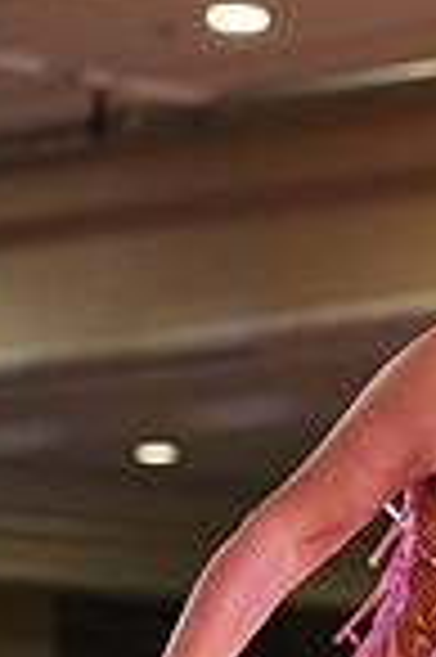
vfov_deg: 5.8
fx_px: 6373
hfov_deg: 3.9
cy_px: 891
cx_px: 811
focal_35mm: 350
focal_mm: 88
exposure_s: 1/400
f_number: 4
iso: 1600
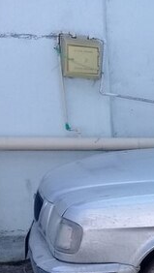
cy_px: 232
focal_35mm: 79
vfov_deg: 26.2
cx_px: 301
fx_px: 572
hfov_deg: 13.3
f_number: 2.2
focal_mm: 3.3
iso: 64
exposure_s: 1/1009
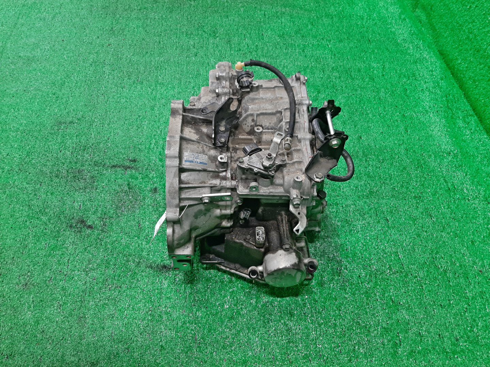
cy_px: 184
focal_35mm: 26
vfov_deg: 53.1
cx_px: 245
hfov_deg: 67.3
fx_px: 368
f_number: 1.7
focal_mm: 3.93
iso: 113
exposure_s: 1/50
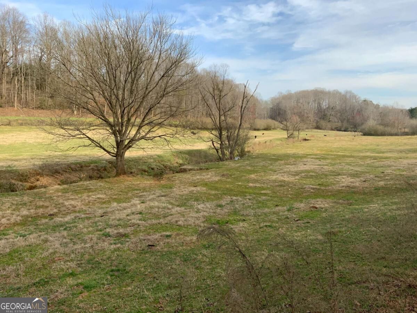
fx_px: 349
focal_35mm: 29
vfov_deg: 48.2
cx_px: 208
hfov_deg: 61.7
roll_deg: -1.1
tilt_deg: -6.2
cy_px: 156
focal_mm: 3
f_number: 1.8
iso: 16
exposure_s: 1/912
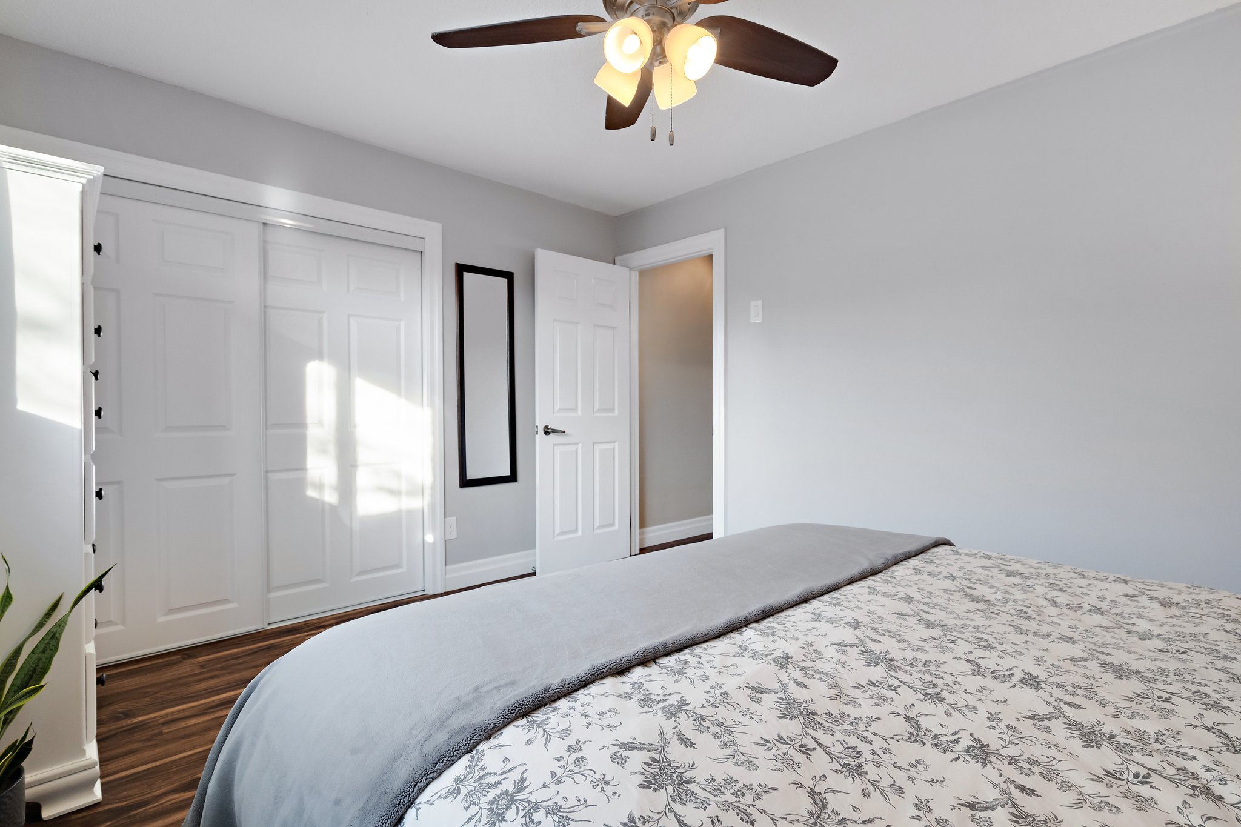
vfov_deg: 73.7
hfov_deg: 96.7
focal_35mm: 16
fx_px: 551
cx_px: 620
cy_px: 414
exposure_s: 1/13
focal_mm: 16
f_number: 8
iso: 1600
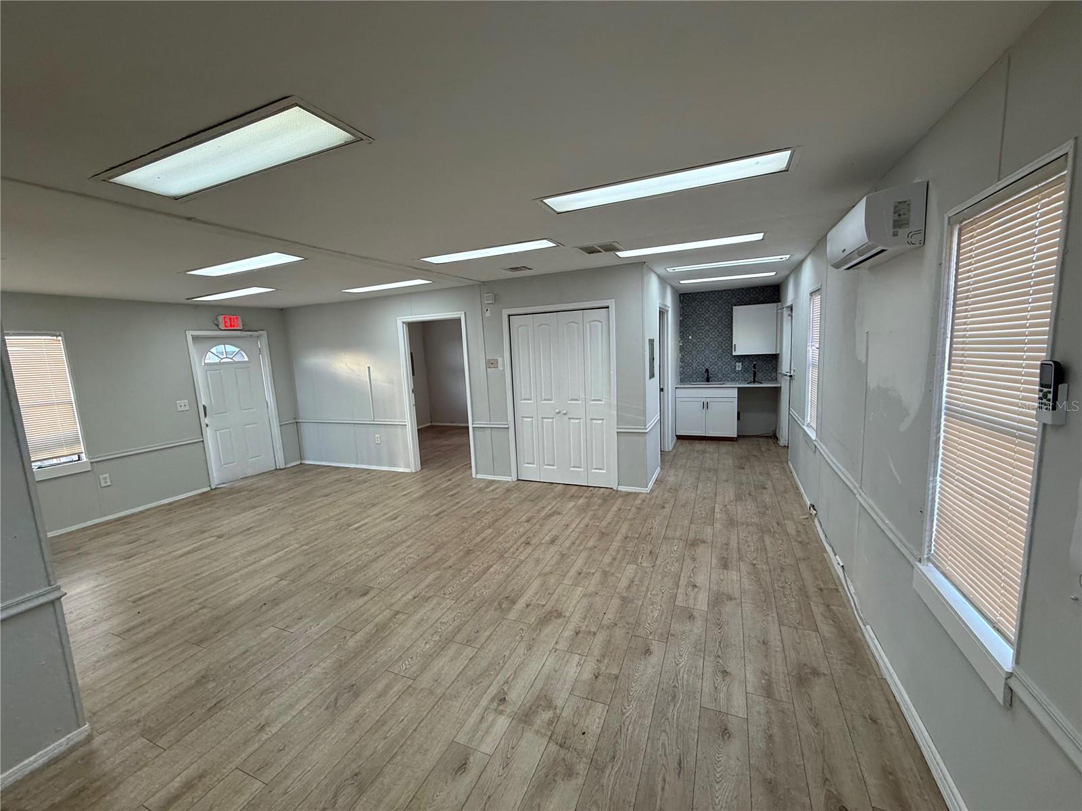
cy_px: 406
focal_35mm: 14
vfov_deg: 85.7
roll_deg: +3.1
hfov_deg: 102.1
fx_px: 438
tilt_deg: -6.8
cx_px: 541
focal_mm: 2.22
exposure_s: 1/120
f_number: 2.2
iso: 160
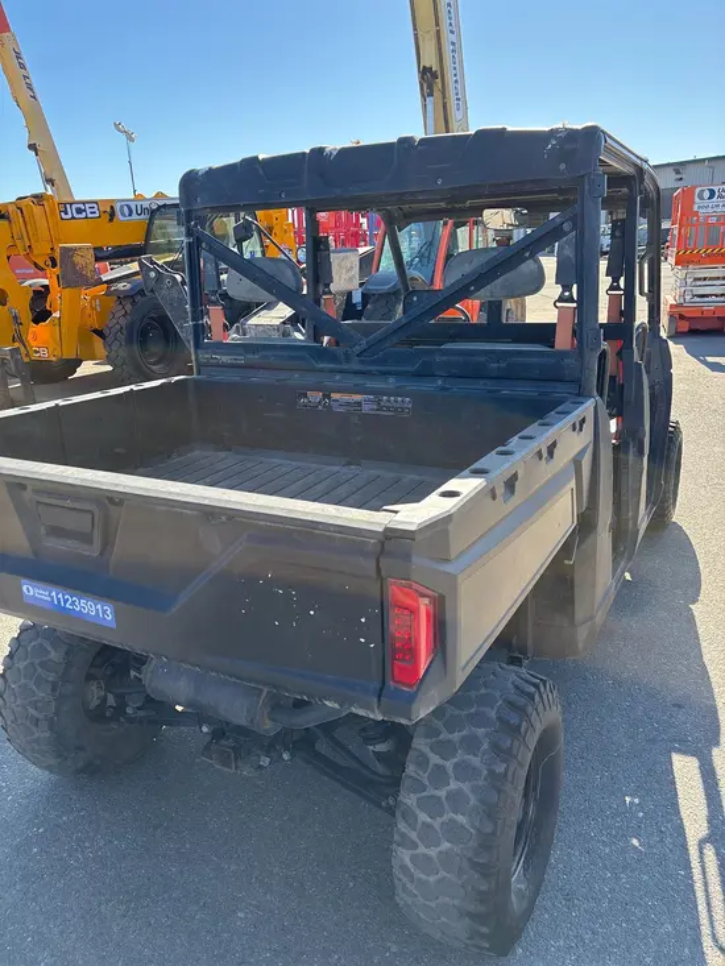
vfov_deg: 67.3
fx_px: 726
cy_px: 483
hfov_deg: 53.1
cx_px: 362
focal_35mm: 26
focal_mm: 5.96
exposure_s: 1/831
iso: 50
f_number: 1.6
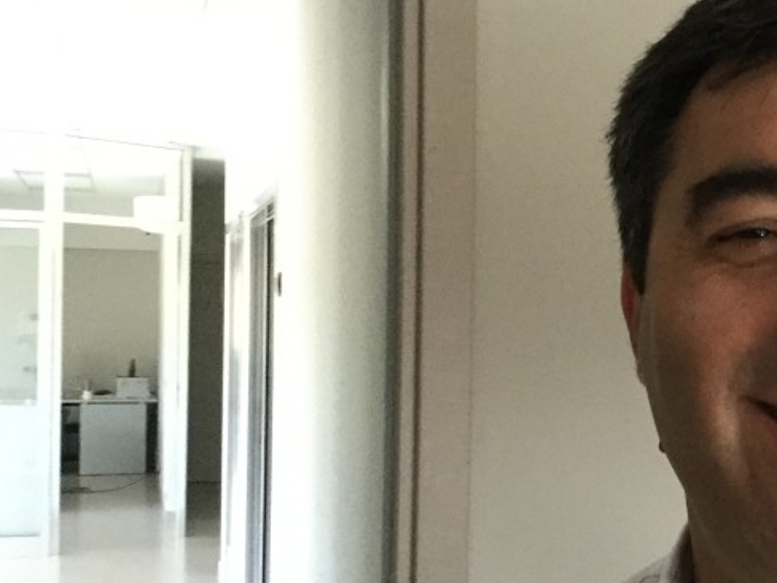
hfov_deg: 28.1
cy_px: 374
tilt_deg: -3.3
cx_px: 771
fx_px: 1459
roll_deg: -0.8
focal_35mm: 65
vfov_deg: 22.5
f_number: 2.4
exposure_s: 1/25
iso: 200
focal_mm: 3.3
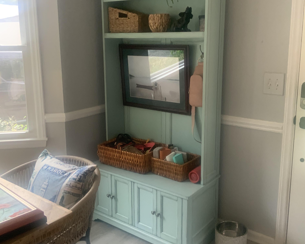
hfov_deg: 47.9
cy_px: 106
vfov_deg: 39.1
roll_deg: +0.7
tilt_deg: -12.0
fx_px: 343
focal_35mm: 38
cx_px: 152
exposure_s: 1/60
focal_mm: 3
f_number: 1.8
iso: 200
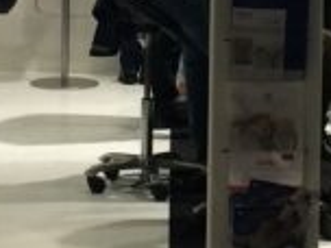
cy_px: -80
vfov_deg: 7.5
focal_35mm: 195
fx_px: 1865
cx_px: 218
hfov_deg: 10.1
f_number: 2.2
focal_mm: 4.15
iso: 32
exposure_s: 1/30
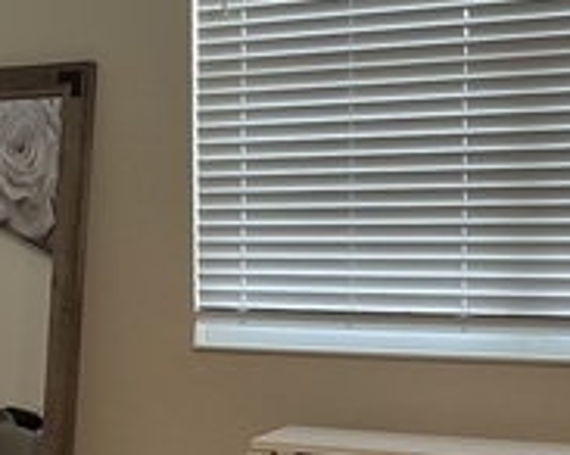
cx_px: -45
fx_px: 1500
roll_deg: +0.6
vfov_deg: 17.2
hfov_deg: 20.6
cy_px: 305
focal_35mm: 89
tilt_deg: -5.3
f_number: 1.6
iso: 160
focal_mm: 5.1
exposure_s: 1/60
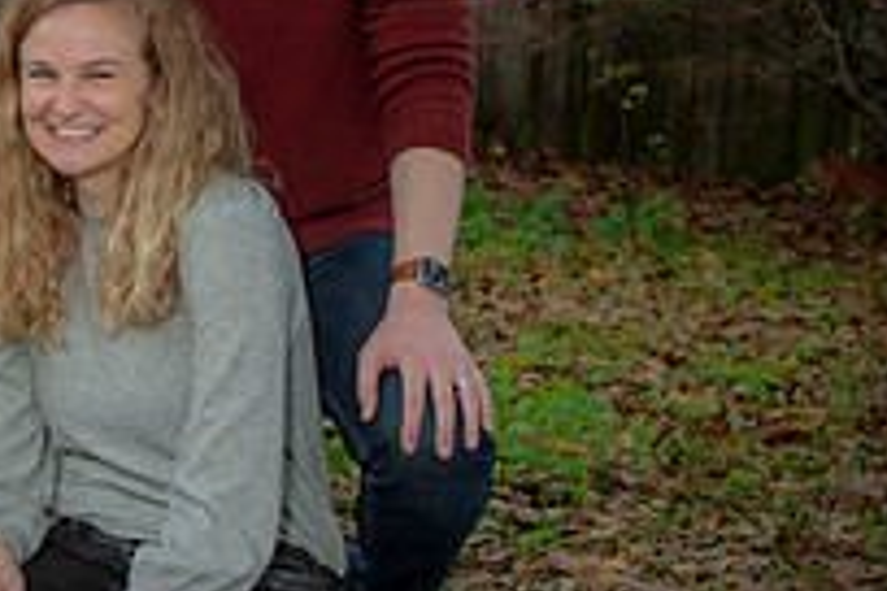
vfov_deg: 6.9
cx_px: -307
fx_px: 4903
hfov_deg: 10.1
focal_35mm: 199
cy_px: 125
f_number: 5.6
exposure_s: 1/200
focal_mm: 70
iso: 160
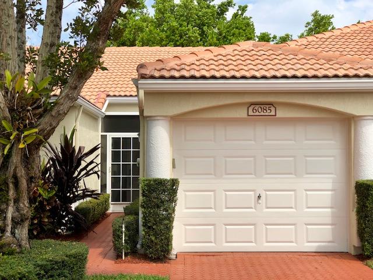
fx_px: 614
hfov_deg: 33.8
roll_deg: +0.0
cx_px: 186
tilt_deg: +0.9
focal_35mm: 57
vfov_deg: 25.7
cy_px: 140
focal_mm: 6.6
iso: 20
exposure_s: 1/750
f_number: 2.8
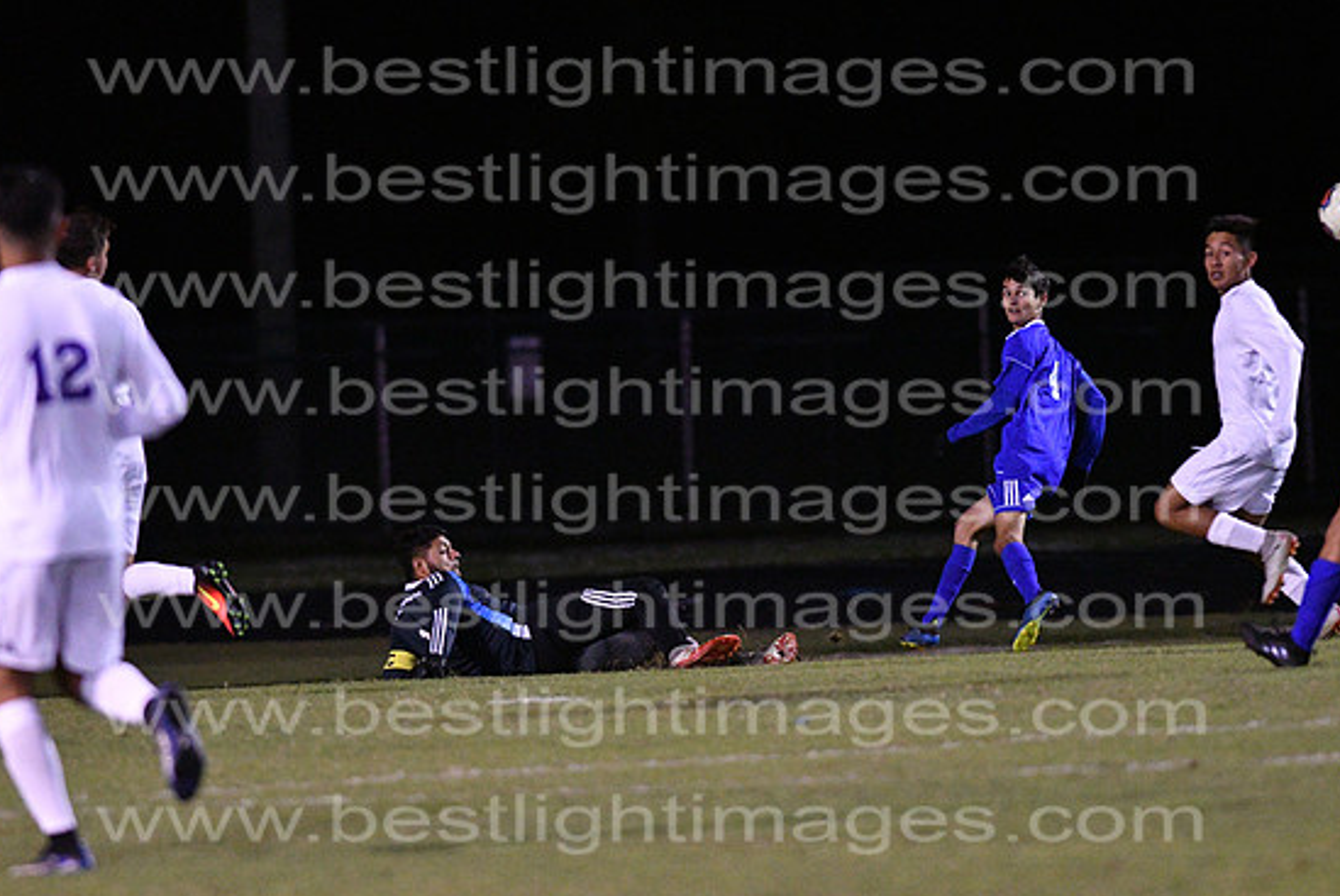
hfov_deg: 4.3
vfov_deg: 2.9
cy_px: 450
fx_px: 17694
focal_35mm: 475
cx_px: 652
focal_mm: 300
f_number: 3.2
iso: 10000
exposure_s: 1/800
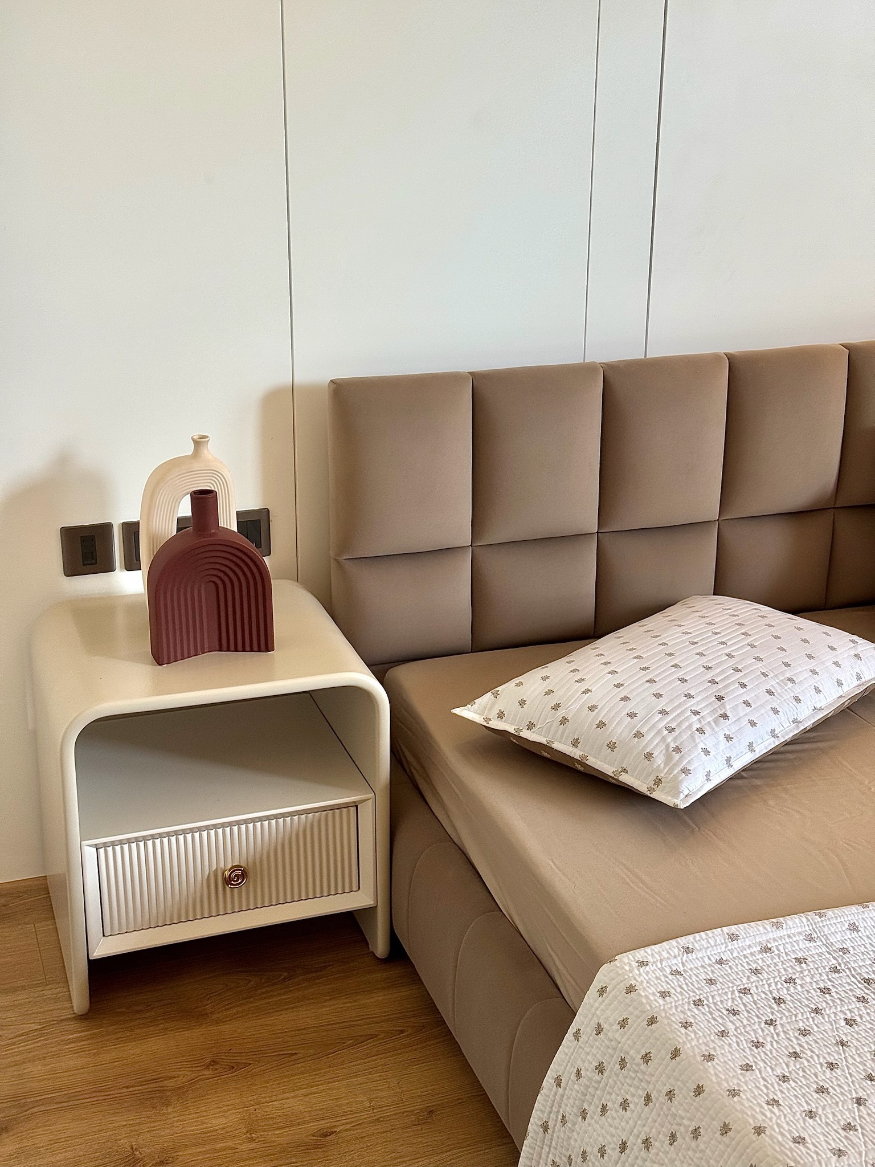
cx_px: 438
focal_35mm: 48
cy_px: 584
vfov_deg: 39.7
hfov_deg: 30.3
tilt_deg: -19.9
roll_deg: -0.5
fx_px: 1618
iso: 64
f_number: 1.78
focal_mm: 6.76
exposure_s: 1/125
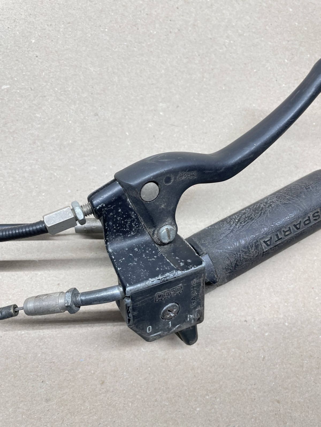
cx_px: 160
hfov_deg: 53.1
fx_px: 321
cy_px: 214
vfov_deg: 67.3
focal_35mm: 26
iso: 125
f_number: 1.6
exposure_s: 1/100
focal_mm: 4.2
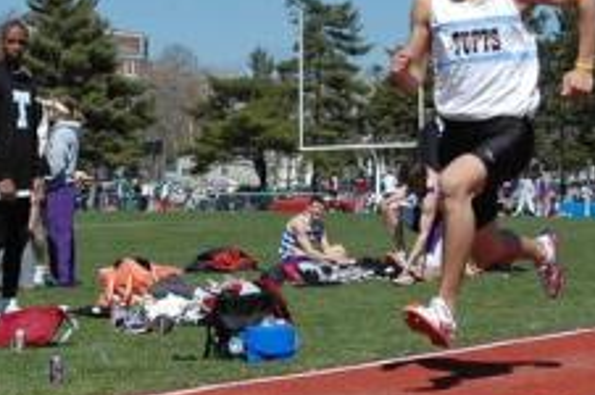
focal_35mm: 125
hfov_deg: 16.1
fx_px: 2063
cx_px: 14
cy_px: 182
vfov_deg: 10.9
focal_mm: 26
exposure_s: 1/2000
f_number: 6.3
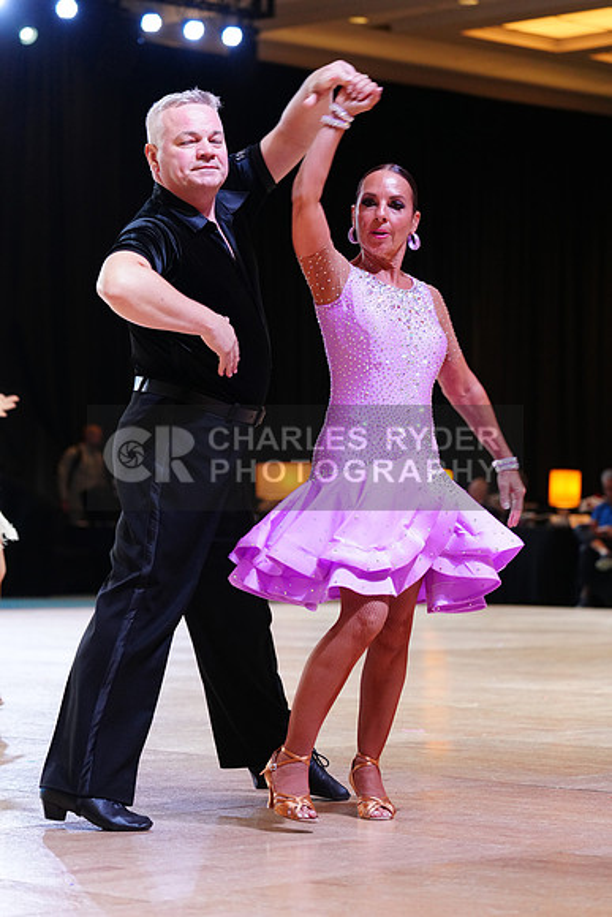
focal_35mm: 105
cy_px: 458
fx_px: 2676
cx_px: 306
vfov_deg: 19.5
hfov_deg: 13.0
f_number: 4
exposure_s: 1/250
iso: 2500
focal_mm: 105
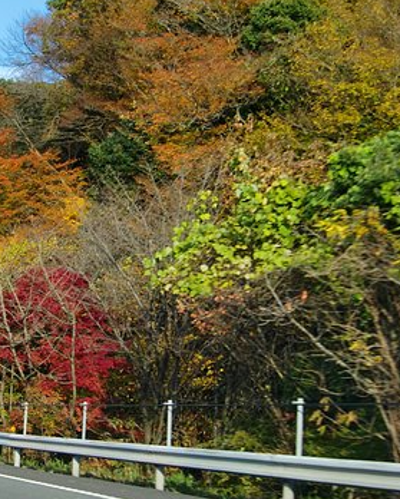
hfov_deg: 22.8
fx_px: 975
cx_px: 66
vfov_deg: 28.7
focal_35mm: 66
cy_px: 271
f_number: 3.3
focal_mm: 8.2
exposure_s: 1/320
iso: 64
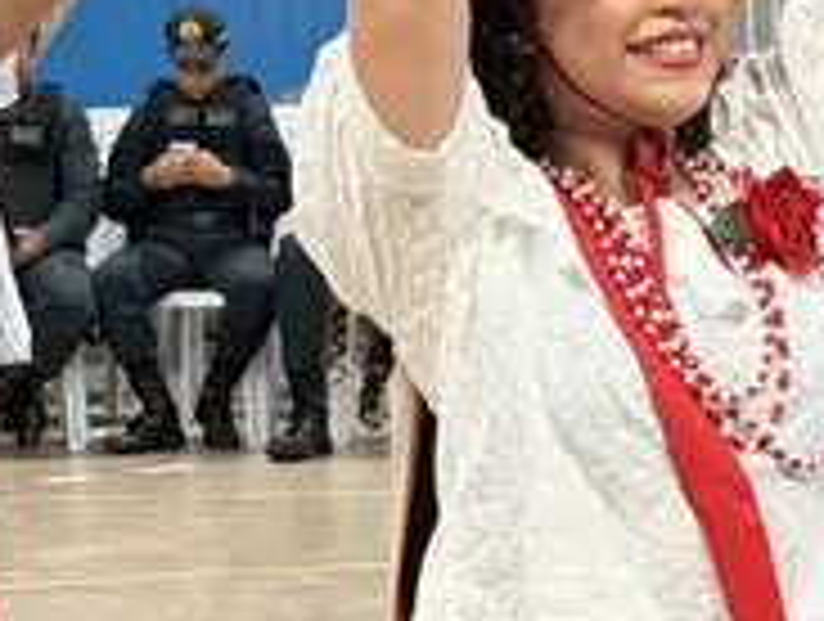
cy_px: 502
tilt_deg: -7.4
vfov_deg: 6.6
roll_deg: +1.0
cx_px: 689
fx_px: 5366
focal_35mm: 225
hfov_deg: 8.8
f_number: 1.78
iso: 250
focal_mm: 6.76
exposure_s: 1/60
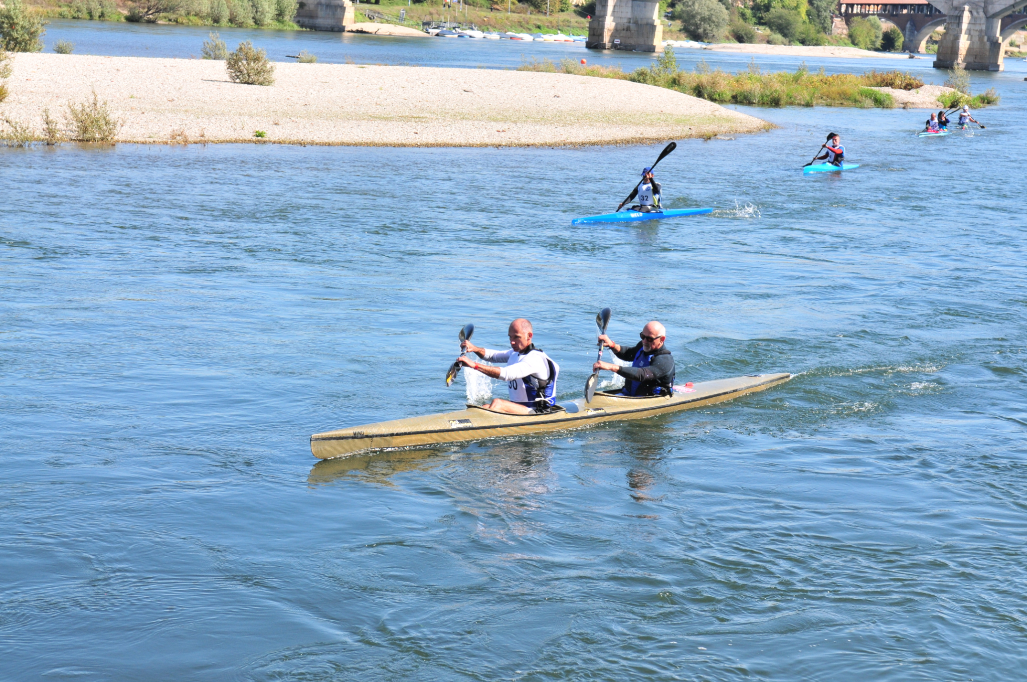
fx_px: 2351
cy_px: 341
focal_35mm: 82
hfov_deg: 24.6
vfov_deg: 16.5
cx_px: 514
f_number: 13
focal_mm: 55
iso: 320
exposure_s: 1/640
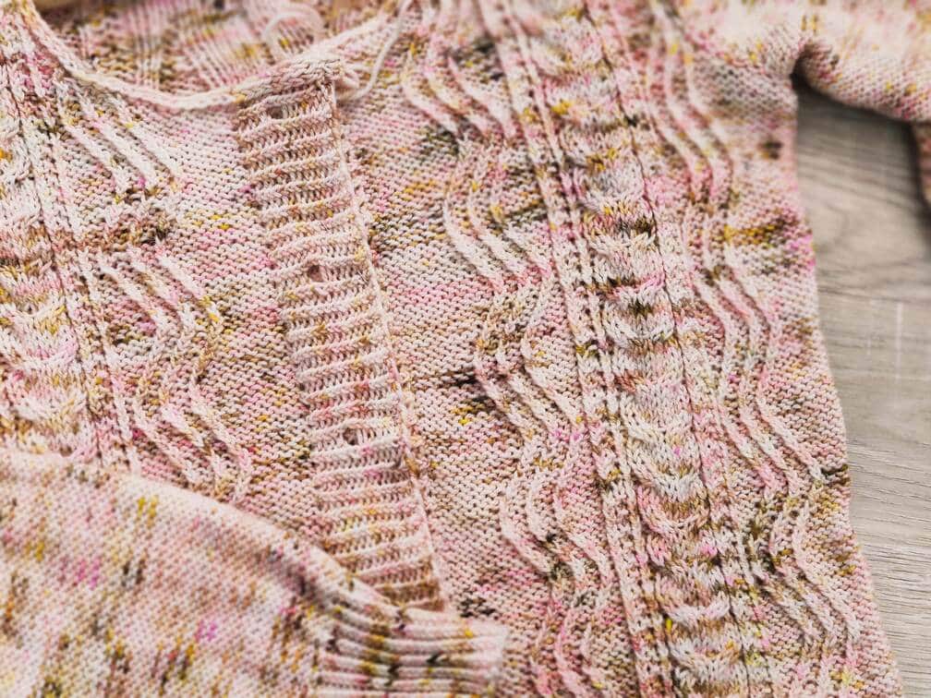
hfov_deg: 45.8
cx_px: 466
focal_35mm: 41
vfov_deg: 35.1
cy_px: 349
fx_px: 1103
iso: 220
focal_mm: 8.16
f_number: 2
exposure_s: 1/100
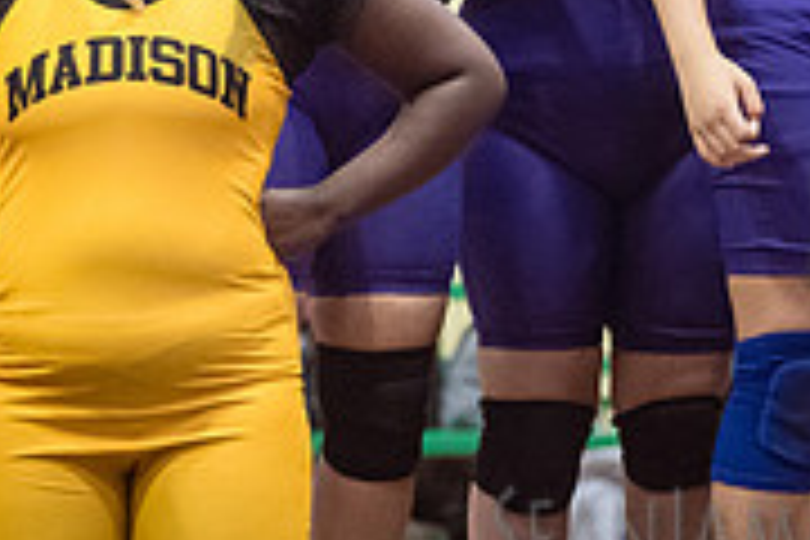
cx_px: 828
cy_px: -227
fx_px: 9922
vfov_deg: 3.1
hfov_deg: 4.7
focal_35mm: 441
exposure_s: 1/400
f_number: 3.5
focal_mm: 125
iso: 8000
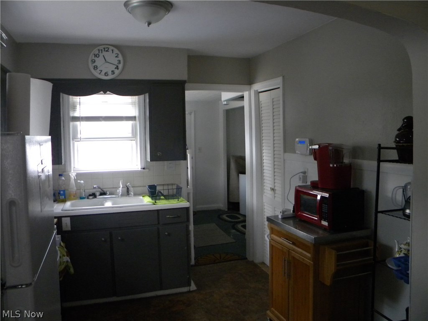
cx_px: 214
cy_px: 160
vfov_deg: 49.7
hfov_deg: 63.4
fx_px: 346
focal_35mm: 28
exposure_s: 1/32.1
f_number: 3.5
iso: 400
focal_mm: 5
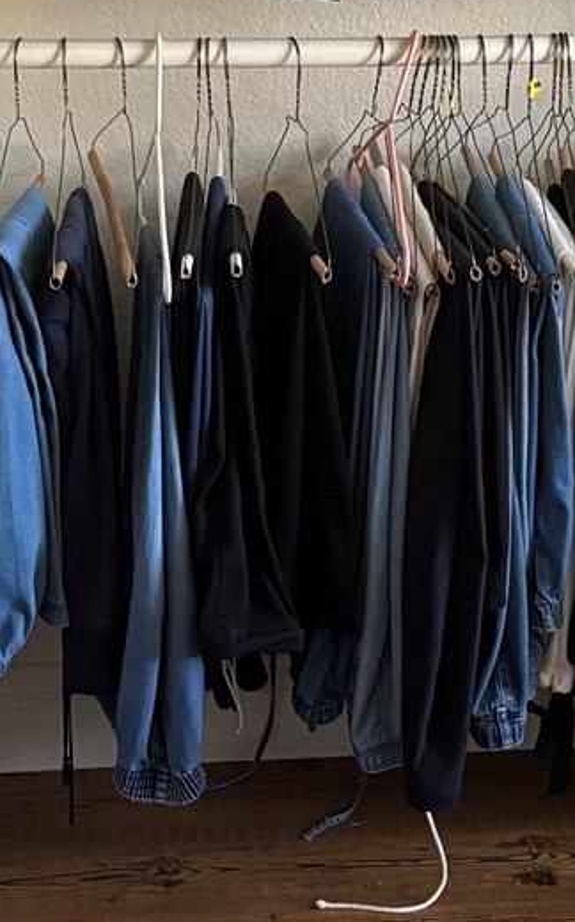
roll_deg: +0.1
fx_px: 2560
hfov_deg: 12.8
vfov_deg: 19.7
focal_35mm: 102
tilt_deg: -8.2
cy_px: -25
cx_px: 197
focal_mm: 5.96
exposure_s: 1/40
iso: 400
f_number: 1.6
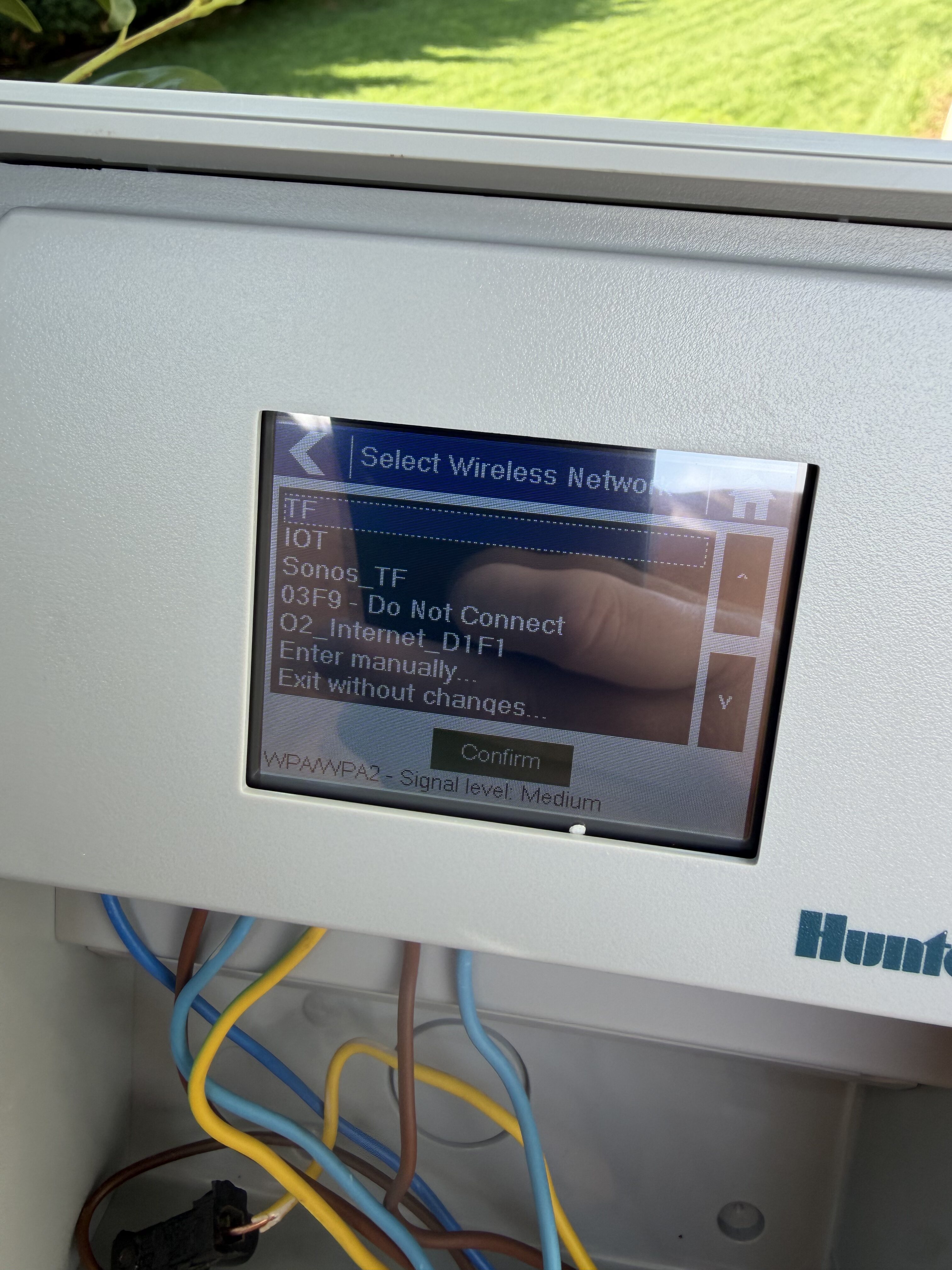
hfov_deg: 56.8
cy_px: 635
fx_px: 880
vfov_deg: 71.6
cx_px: 476
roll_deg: -0.7
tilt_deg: -40.2
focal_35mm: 24
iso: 40
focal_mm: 2.22
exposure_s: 1/208
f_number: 2.2
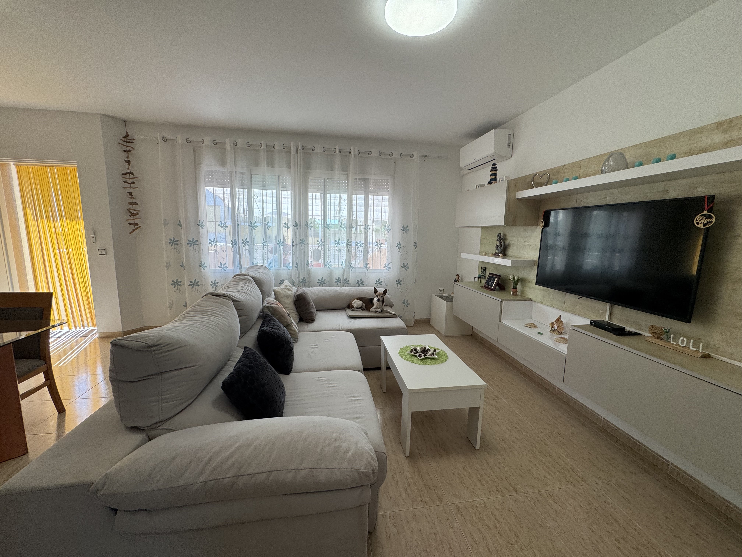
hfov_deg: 102.1
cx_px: 371
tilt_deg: -6.5
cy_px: 278
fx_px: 300
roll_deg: -0.7
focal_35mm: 14
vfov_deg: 85.7
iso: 40
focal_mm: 2.22
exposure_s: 1/136
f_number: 2.2
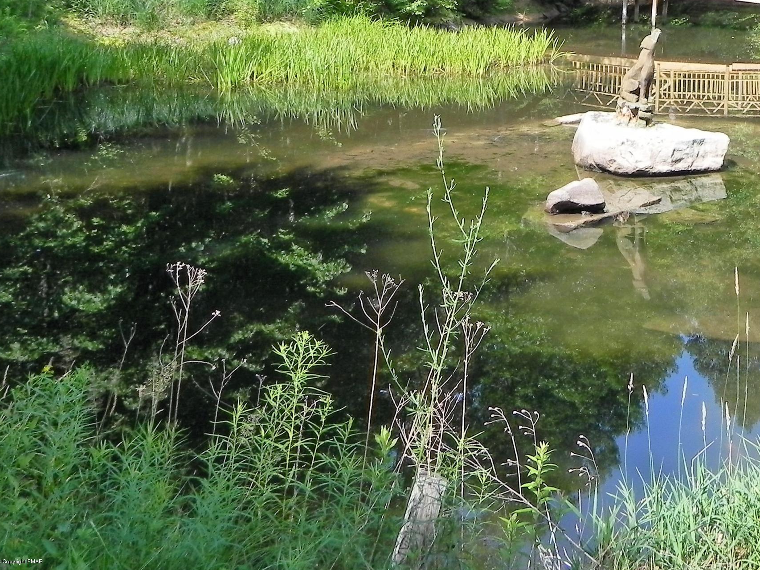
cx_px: 650
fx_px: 1120
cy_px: 91
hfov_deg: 35.8
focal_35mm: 51
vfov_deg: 27.8
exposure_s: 1/203
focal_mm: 5.2
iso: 160
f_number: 5.6
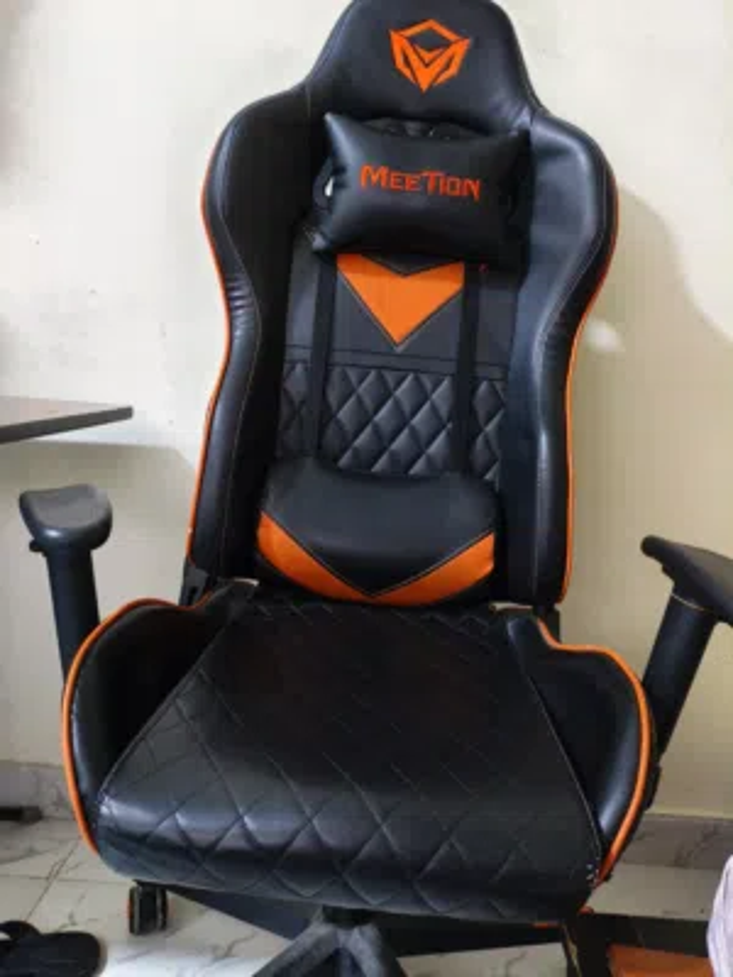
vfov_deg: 67.3
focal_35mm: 26
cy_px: 488
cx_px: 366
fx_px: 734
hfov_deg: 53.1
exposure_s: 1/14.3
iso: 1600
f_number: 1.5
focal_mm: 4.94
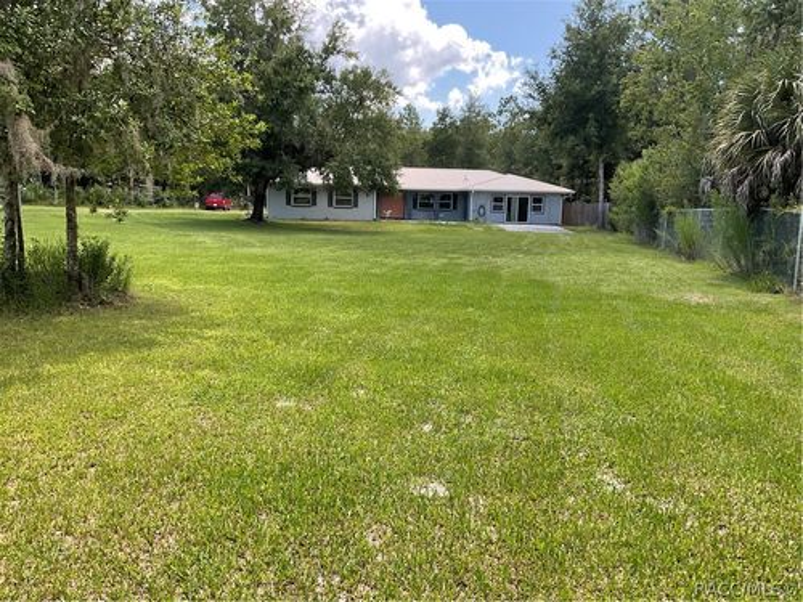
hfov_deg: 61.7
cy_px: 301
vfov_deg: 48.2
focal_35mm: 29
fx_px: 673
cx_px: 402
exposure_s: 1/310
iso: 16
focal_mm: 3
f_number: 1.8
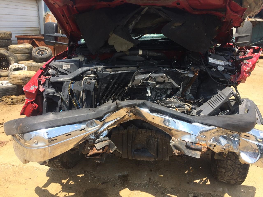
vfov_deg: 48.2
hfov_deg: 61.7
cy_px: 98
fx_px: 220
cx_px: 132
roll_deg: -0.2
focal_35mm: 29
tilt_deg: -11.8
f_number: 2.2
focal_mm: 4.15
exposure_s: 1/1244
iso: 32
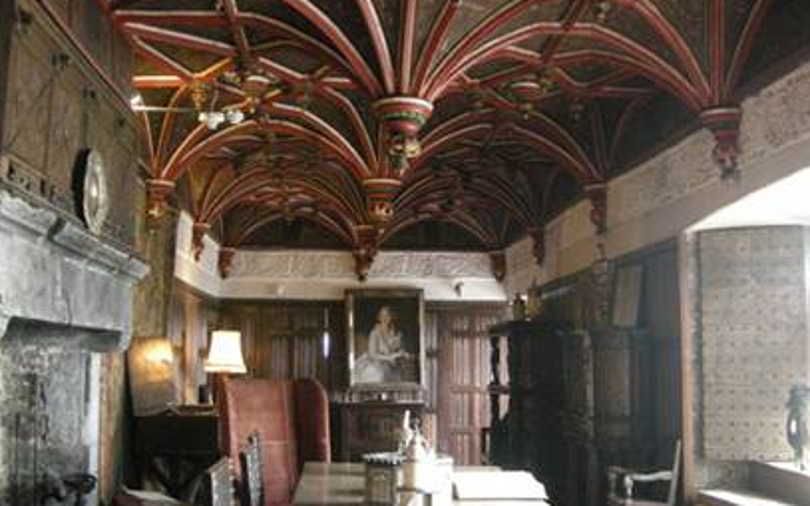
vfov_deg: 28.5
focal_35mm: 45
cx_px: 400
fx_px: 993
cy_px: 281
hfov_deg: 44.4
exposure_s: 1/8
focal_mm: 7.5
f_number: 2.7
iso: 430
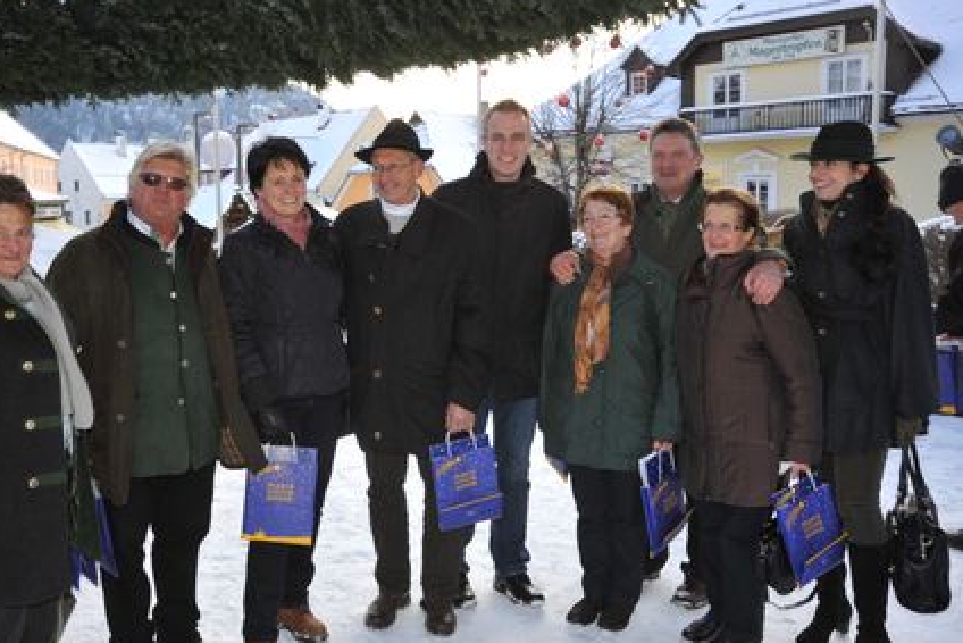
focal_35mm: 35
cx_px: 386
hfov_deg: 54.0
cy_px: 292
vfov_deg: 37.8
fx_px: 937
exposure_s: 1/60
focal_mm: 29
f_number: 14
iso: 640
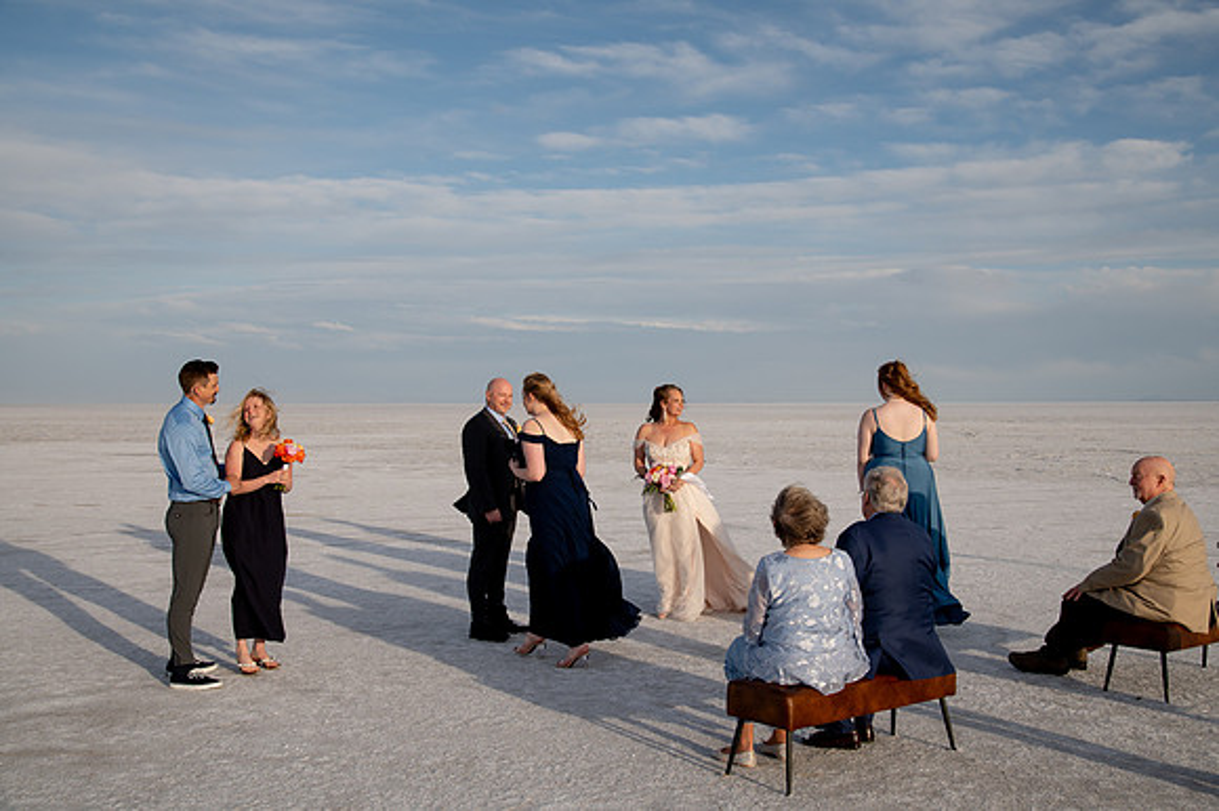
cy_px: 406
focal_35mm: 38
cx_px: 610
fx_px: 1286
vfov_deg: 35.0
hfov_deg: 50.7
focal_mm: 38
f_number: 8
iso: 200
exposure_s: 1/800
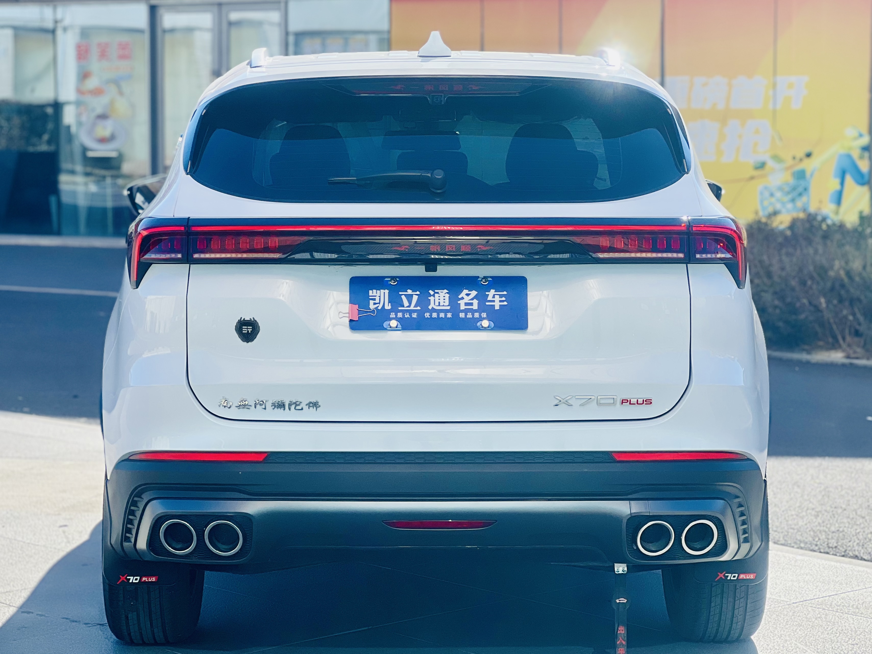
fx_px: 1940
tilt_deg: -4.3
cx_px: 436
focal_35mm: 77
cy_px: 327
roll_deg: +0.2
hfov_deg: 25.3
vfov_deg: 19.1
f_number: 2.8
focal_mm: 9
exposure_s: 1/645
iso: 32
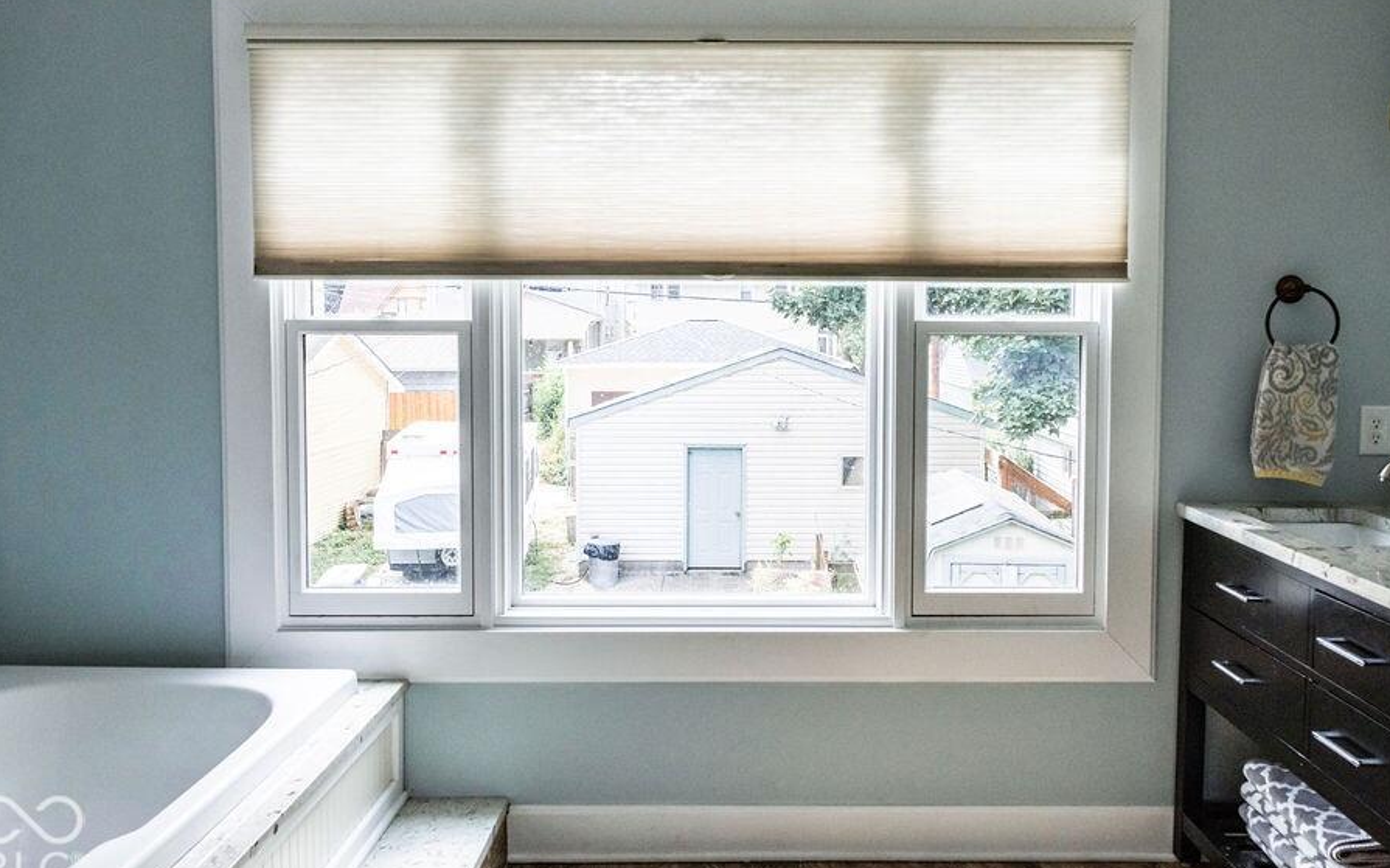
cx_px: 738
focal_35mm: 28
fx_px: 1060
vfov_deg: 44.5
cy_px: 389
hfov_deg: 66.4
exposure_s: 1/500
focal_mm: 24
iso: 1000
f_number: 8
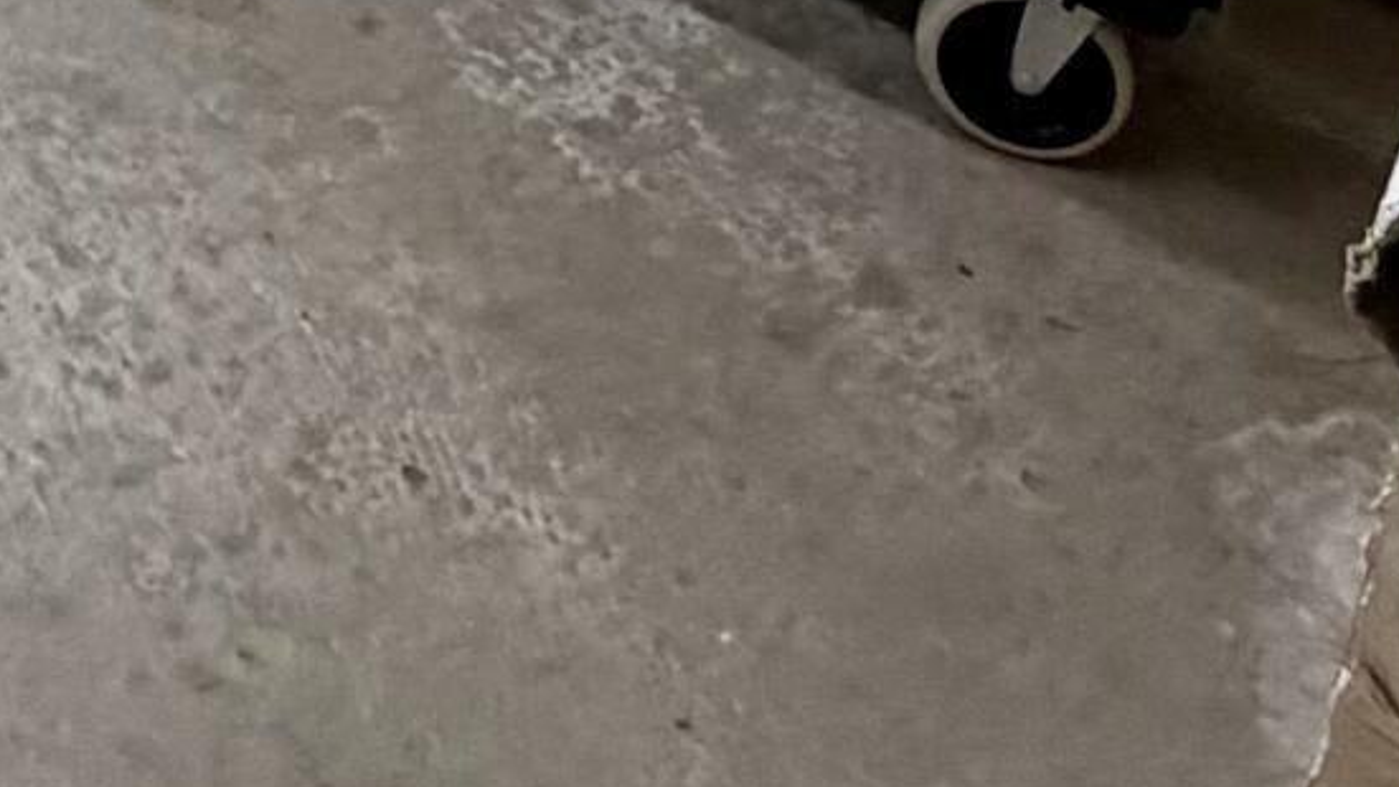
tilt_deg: -8.6
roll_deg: -2.9
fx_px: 3079
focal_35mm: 83
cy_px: -1808
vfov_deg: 9.7
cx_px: -609
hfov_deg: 21.9
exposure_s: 1/111
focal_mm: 2.22
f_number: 2.2
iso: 125
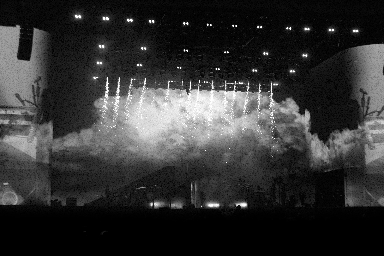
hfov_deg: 28.8
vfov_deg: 19.5
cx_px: 192
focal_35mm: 70
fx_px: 747
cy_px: 128
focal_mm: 70
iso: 125
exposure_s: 1/160
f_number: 6.3
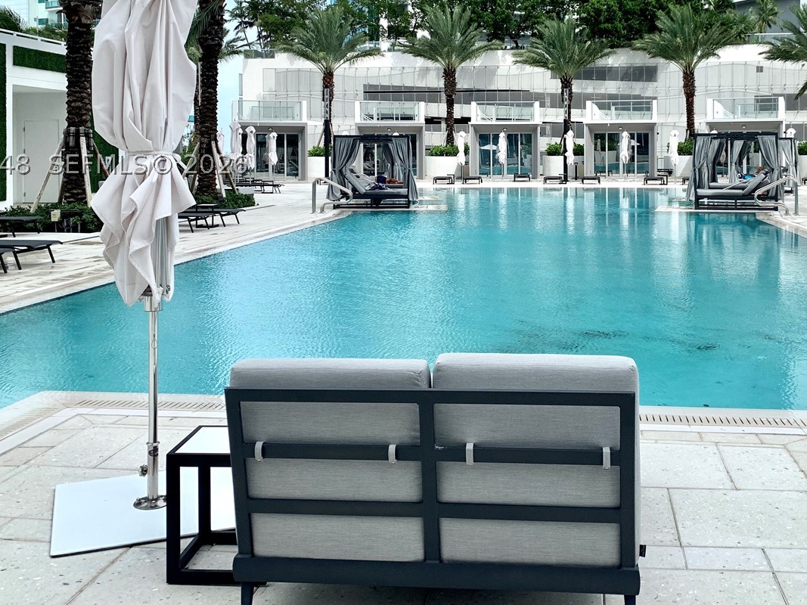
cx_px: 480
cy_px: 164
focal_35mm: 39
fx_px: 909
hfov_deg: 47.6
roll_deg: -1.6
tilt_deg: +0.9
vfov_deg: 36.1
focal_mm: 4.25
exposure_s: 1/2208
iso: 25
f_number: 1.8
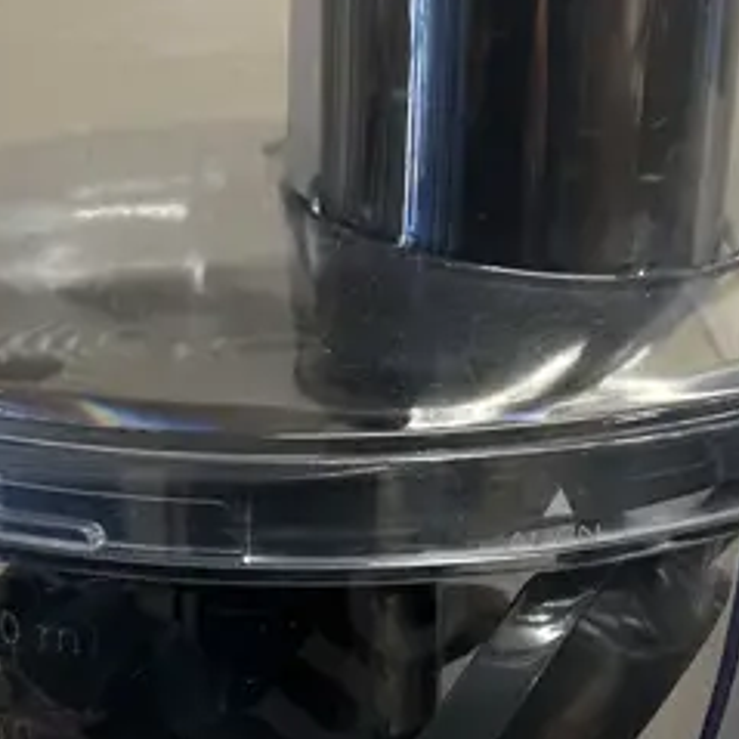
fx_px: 2198
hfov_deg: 18.9
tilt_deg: -28.3
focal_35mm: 91
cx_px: 158
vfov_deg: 18.0
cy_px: 928
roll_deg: +0.7
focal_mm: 6.86
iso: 160
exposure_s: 1/50
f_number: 1.78
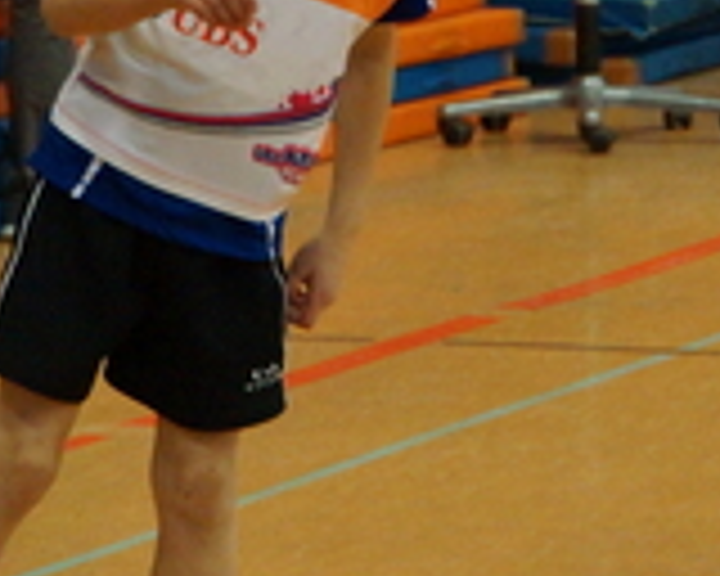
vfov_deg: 3.8
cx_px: 320
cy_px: 25
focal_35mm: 404
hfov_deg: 4.8
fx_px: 8600
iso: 3200
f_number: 5.6
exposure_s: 1/100
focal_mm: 85
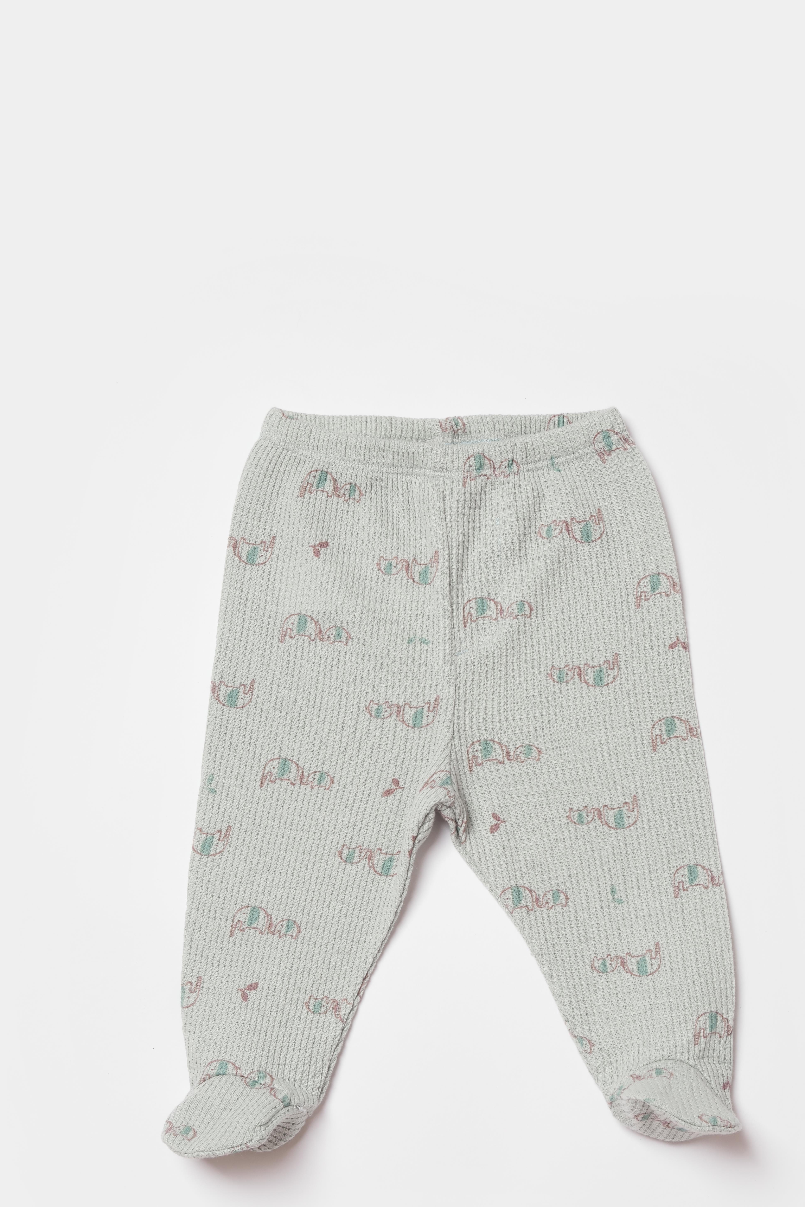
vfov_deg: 27.3
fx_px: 2482
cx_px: 445
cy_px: 702
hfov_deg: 18.4
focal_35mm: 74
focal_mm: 37.4
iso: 125
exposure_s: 1/125
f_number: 13
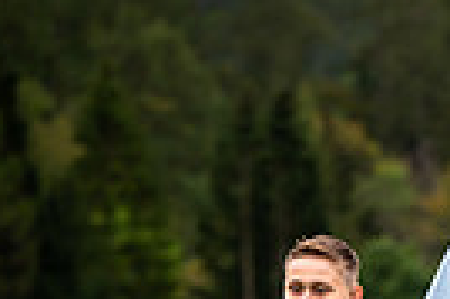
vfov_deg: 2.5
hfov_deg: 3.8
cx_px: 900
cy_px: 477
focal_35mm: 543
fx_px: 6779
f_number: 4
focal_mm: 125
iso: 200
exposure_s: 1/125
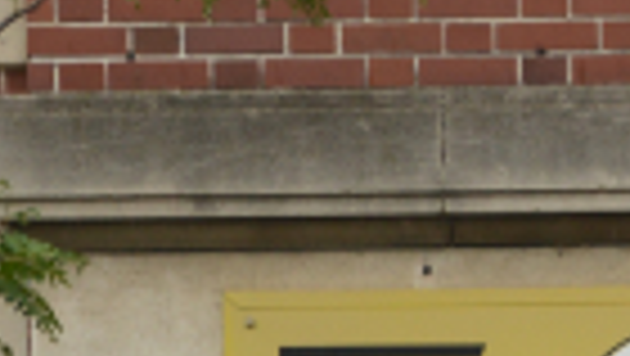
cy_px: 1453
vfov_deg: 2.3
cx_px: 1418
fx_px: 8509
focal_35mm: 509
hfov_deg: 4.2
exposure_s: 1/320
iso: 500
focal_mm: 68
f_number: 4.8
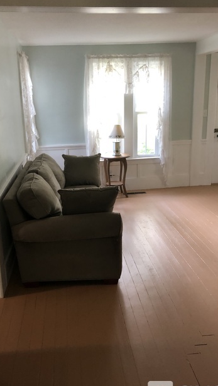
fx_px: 339
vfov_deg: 59.5
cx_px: 92
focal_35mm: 33
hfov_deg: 35.6
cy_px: 197
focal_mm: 3.99
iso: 40
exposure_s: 1/15
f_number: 1.8
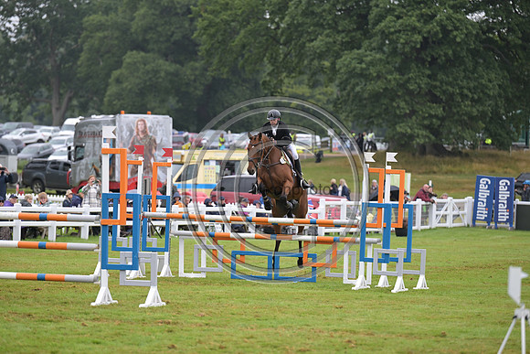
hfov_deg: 10.3
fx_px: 2945
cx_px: 265
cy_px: 177
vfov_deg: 6.9
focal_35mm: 200
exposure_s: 1/1250
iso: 1000
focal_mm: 200
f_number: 4
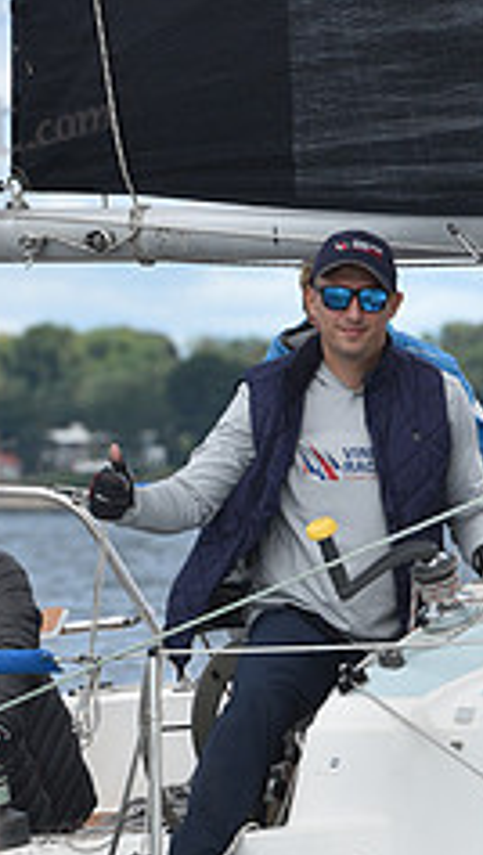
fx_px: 11612
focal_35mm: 512
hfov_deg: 2.4
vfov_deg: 4.2
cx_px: 301
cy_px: 639
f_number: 8
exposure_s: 1/800
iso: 250
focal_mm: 200
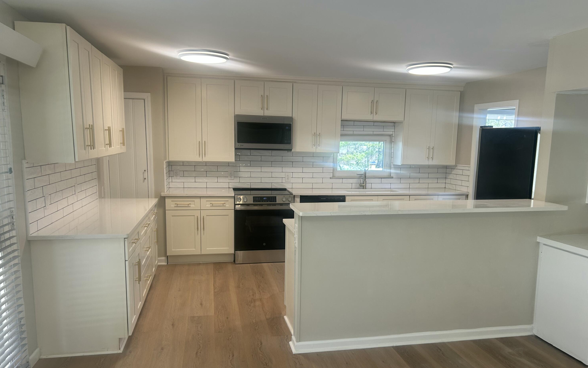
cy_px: 205
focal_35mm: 28
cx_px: 297
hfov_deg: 66.5
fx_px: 449
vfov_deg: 44.5
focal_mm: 5.7
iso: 40
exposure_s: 1/120
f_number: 1.5
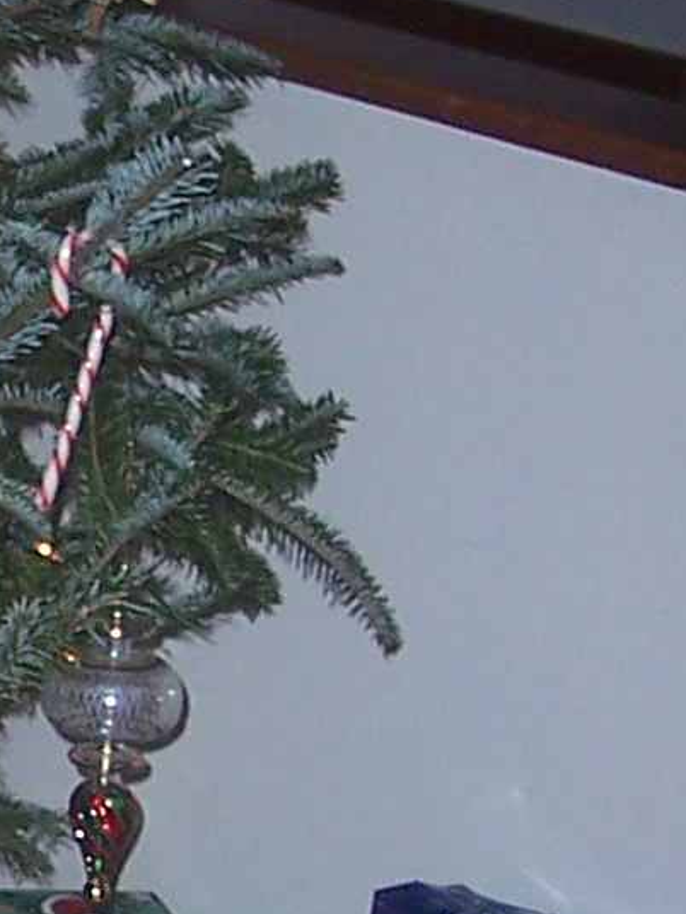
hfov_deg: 6.8
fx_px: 5496
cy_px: 1021
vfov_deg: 9.4
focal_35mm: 208
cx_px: -862
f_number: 2.8
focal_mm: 8
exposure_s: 1/60
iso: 100
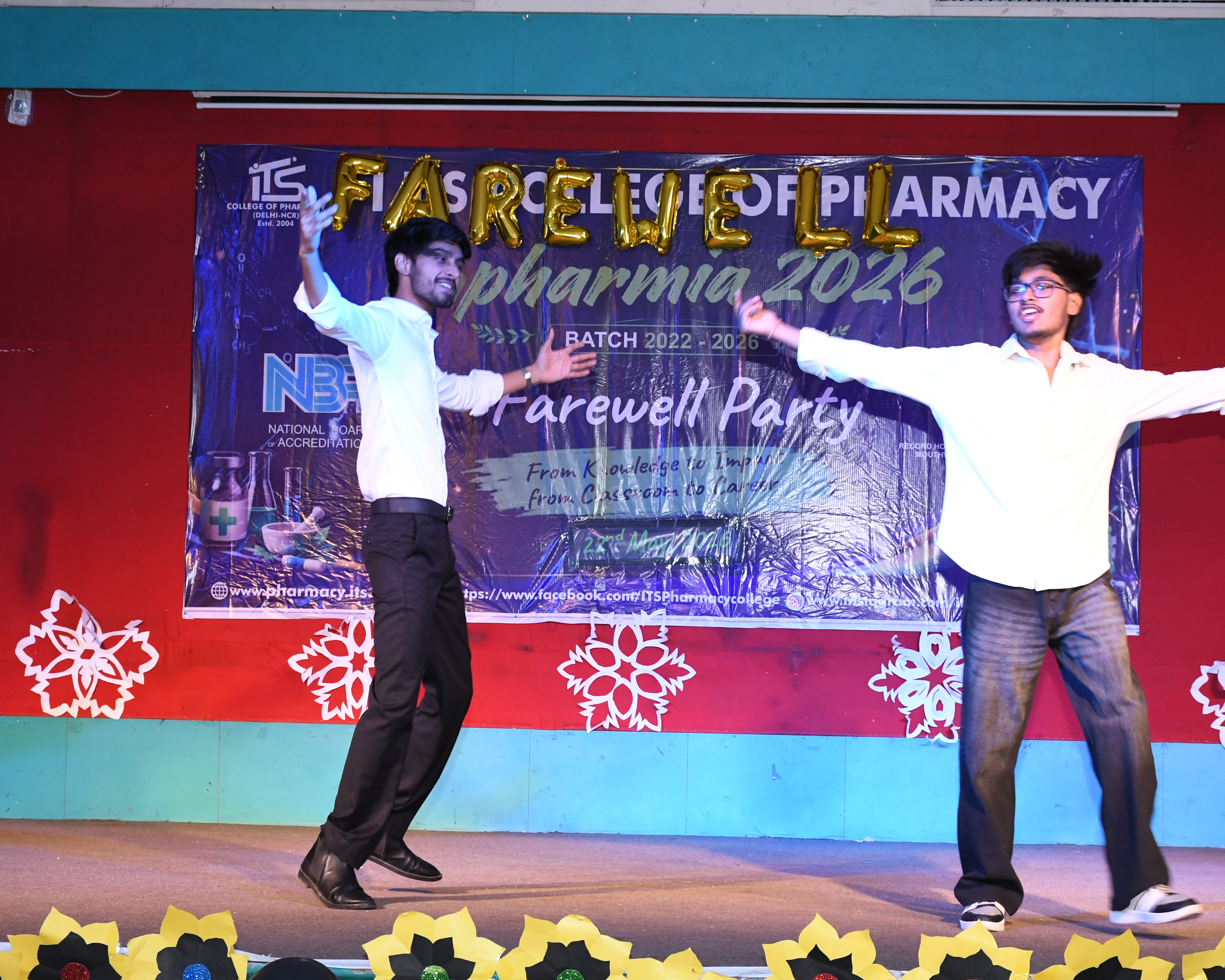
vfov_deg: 21.3
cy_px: 488
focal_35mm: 72
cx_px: 724
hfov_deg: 26.4
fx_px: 2610
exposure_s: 1/100
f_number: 6.3
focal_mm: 42
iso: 1600
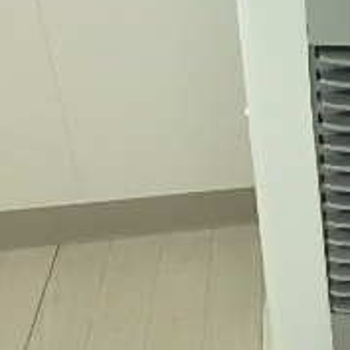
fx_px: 766
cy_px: 87
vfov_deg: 25.4
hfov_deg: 22.0
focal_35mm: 67
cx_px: 504
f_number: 3.5
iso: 320
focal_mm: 3.7
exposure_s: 1/30
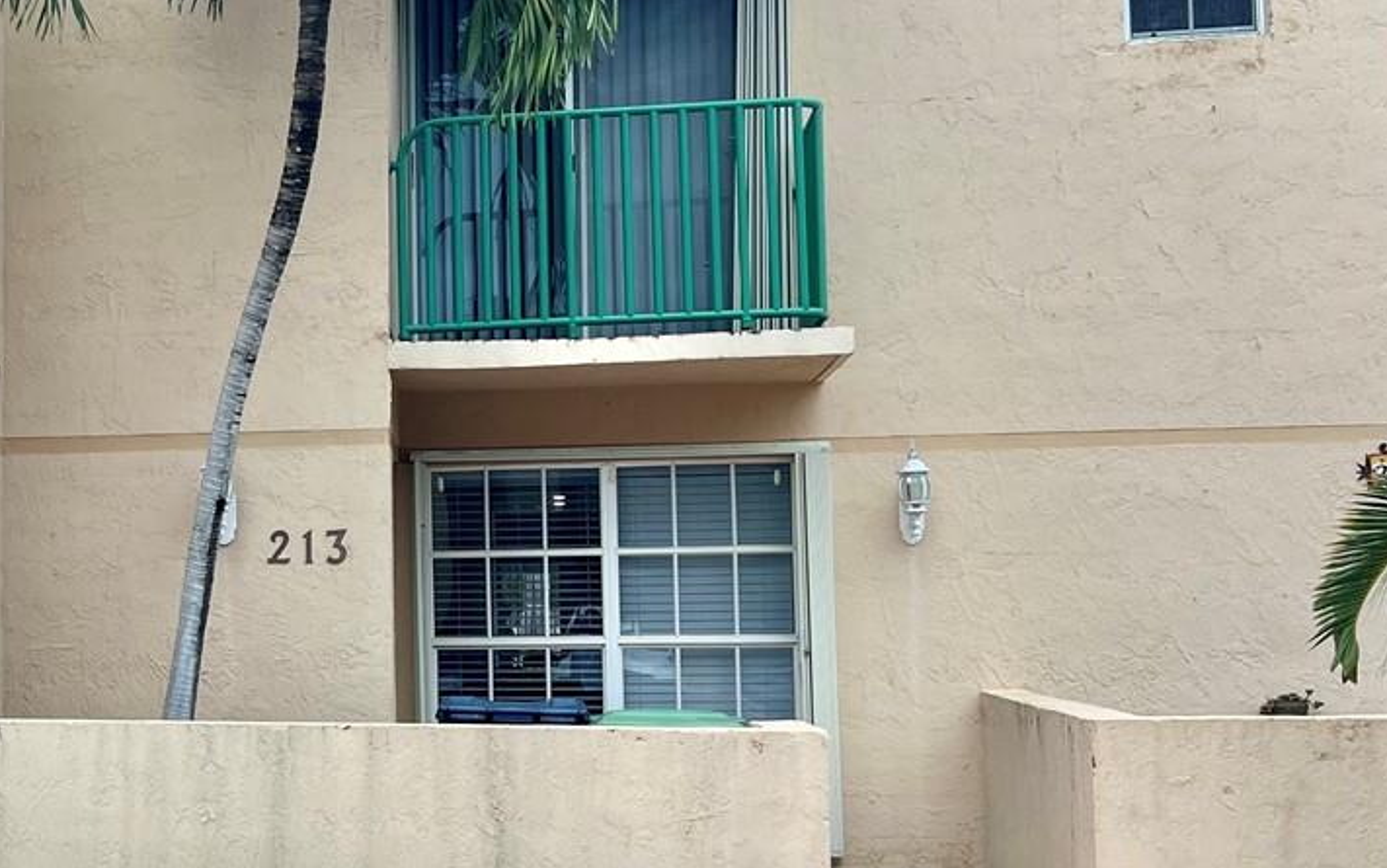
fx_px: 2345
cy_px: 511
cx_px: 150
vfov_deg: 21.0
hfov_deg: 31.5
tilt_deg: +1.7
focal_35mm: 62
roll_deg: +0.4
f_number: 1.5
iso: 50
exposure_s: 1/482
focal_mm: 5.7
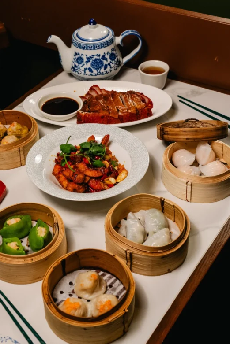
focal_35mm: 59
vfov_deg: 33.9
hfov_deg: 23.0
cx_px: 90
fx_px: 565
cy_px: 161
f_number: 6.3
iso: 2500
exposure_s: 1/250
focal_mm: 45
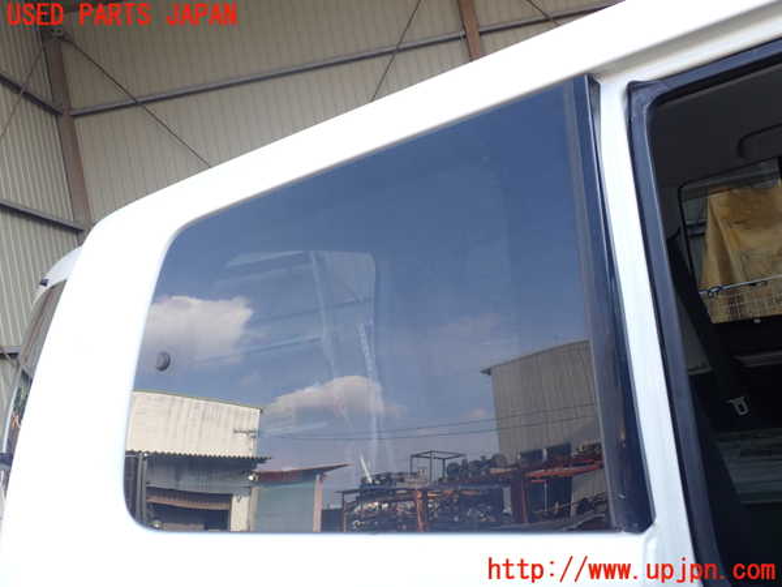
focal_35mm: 30
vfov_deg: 46.8
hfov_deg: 60.0
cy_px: 294
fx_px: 678
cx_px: 391
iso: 100
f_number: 3.2
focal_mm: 5.4
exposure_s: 1/125
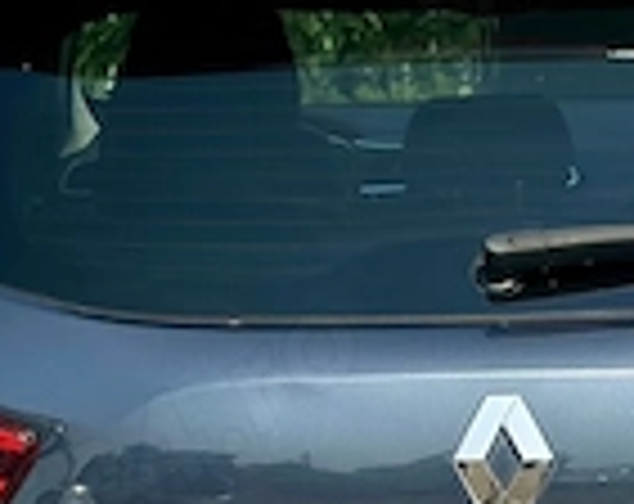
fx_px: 3742
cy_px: 572
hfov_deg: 9.7
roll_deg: +0.8
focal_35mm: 200
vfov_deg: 7.6
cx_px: 382
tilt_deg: -11.1
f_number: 1.78
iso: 100
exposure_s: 1/7092
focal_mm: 6.86
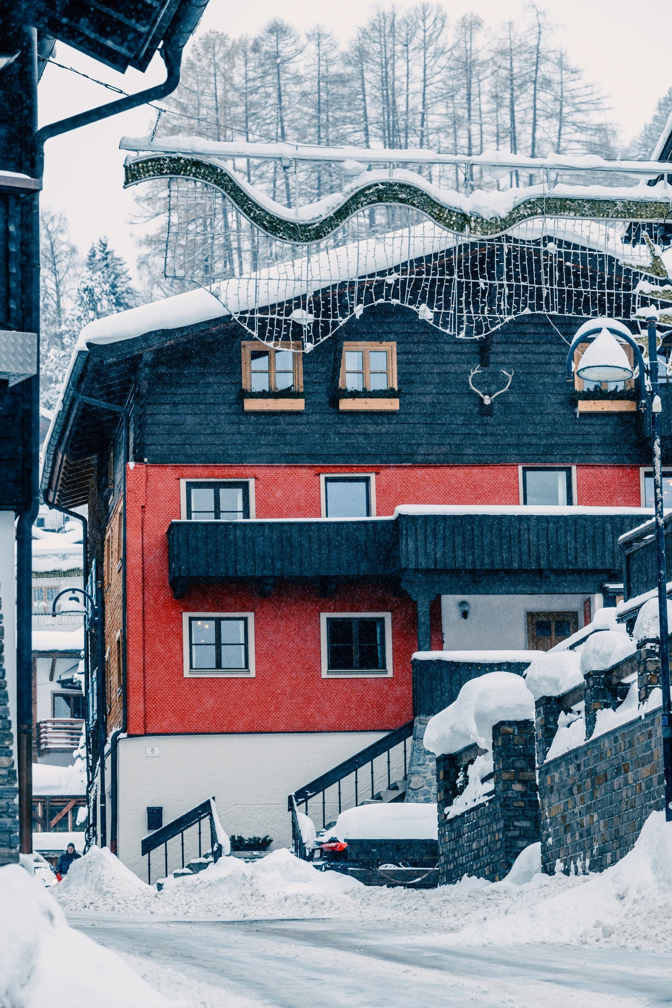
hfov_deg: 10.5
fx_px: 3640
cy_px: 504
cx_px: 336
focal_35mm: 130
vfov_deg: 15.8
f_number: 5.6
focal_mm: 130
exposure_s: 1/250
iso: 500
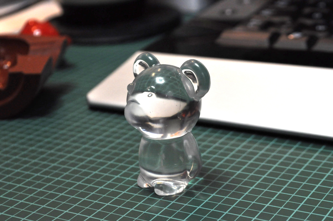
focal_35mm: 82
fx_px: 762
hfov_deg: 24.6
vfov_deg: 16.5
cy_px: 110
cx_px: 166
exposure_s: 1/60
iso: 1100
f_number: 10
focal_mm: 55
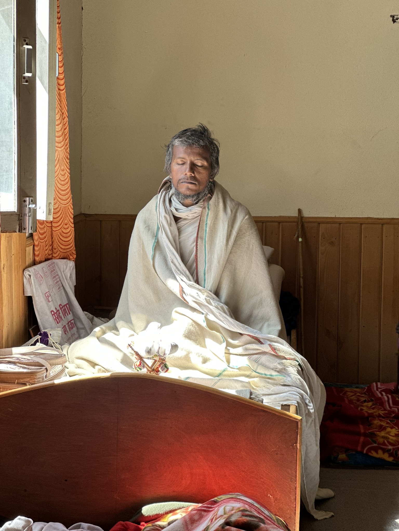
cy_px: 266
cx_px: 200
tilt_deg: -7.7
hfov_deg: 19.1
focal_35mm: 77
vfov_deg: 25.3
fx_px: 1183
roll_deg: -1.1
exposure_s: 1/121
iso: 80
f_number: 2.8
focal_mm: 9
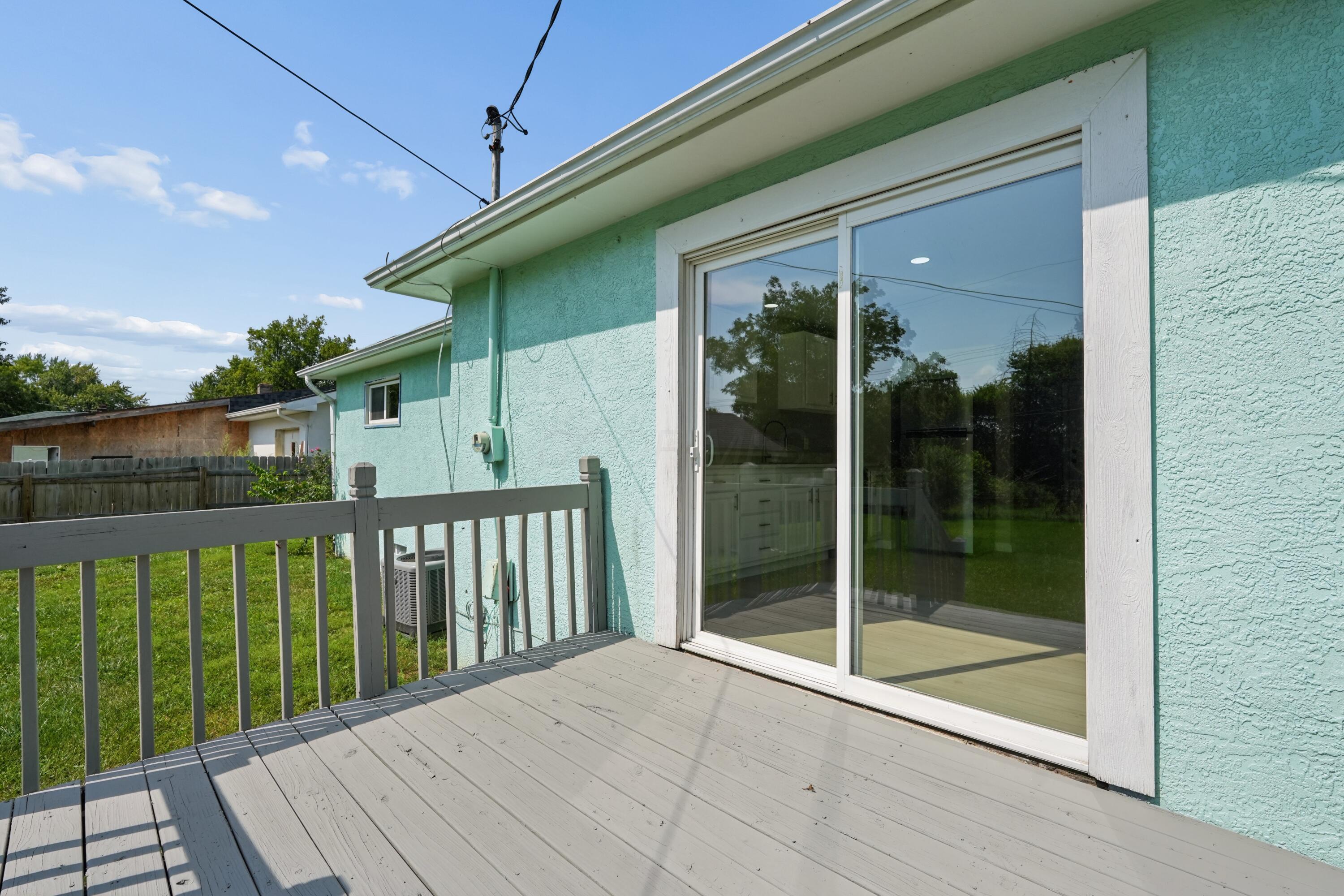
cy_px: 448
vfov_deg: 73.7
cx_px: 672
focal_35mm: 16
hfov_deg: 96.7
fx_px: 597
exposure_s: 1/3200
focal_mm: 16
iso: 640
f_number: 7.1
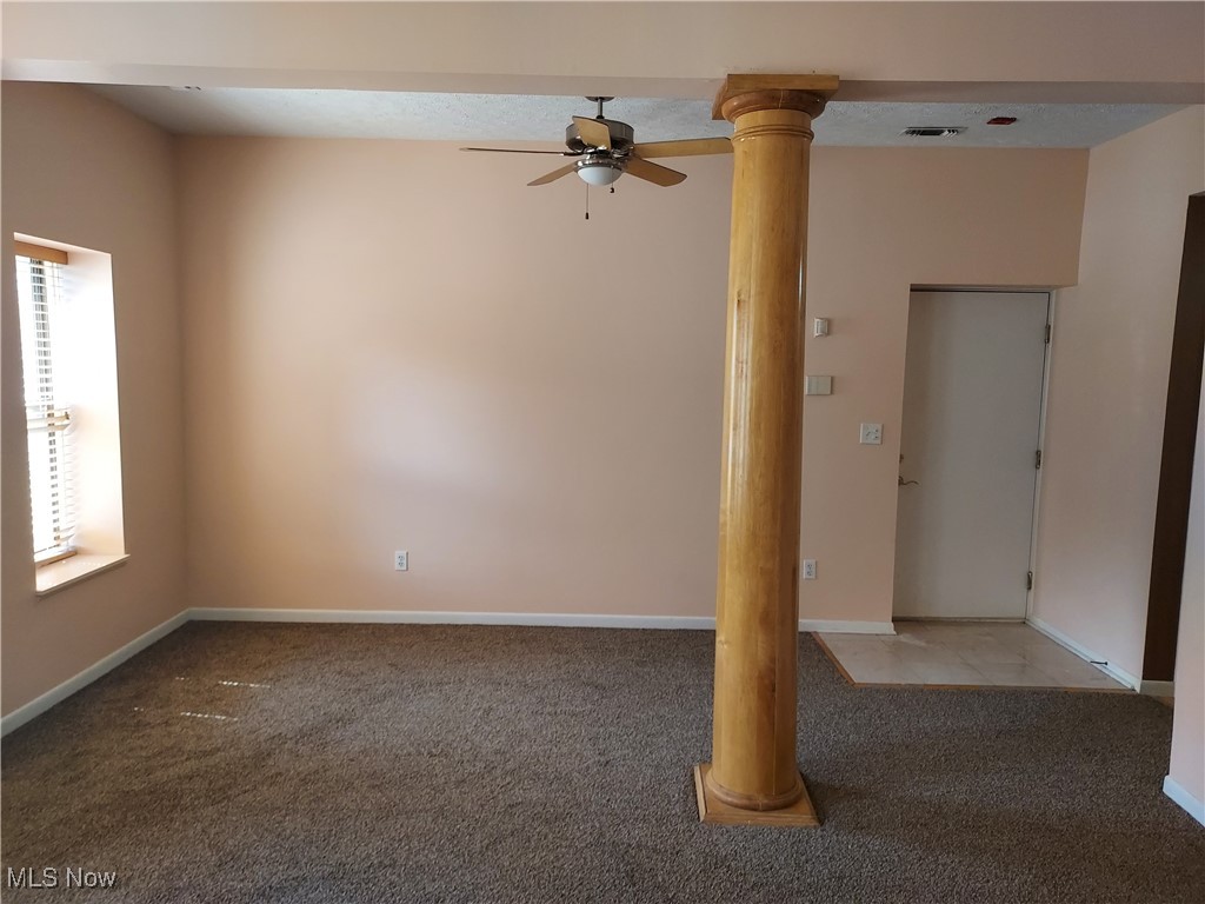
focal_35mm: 24
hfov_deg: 71.6
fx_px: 835
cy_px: 452
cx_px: 602
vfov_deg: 56.8
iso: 200
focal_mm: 4.6
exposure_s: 1/60
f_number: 1.8
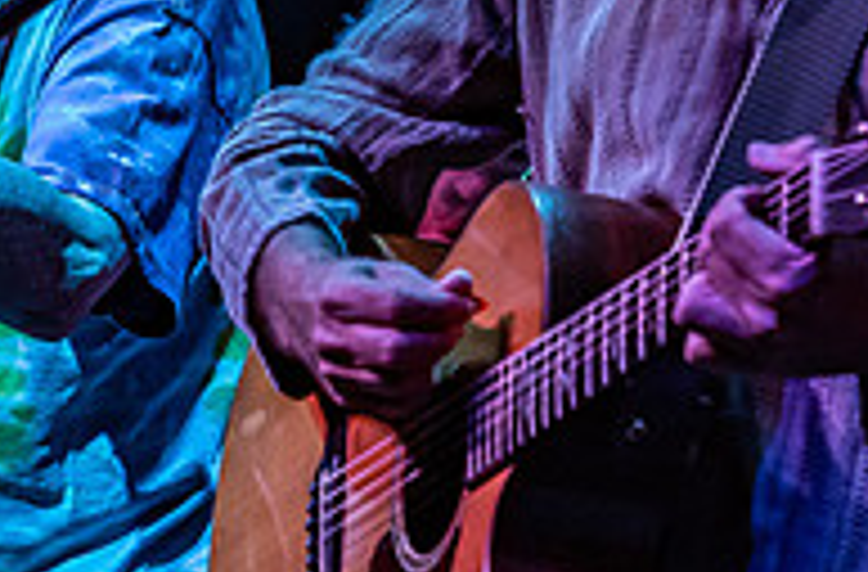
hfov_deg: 5.1
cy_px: 17
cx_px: 27
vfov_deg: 3.4
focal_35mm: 402
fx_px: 9653
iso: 1600
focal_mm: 100
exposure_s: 1/160
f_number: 5.6
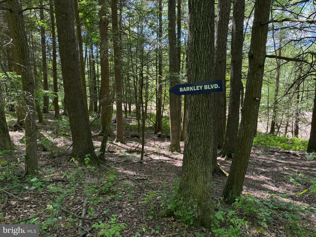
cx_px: 158
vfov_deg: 56.8
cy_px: 118
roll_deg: +0.7
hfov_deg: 71.6
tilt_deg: -8.0
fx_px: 219
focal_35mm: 24
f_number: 1.78
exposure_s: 1/182
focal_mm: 6.76
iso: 200
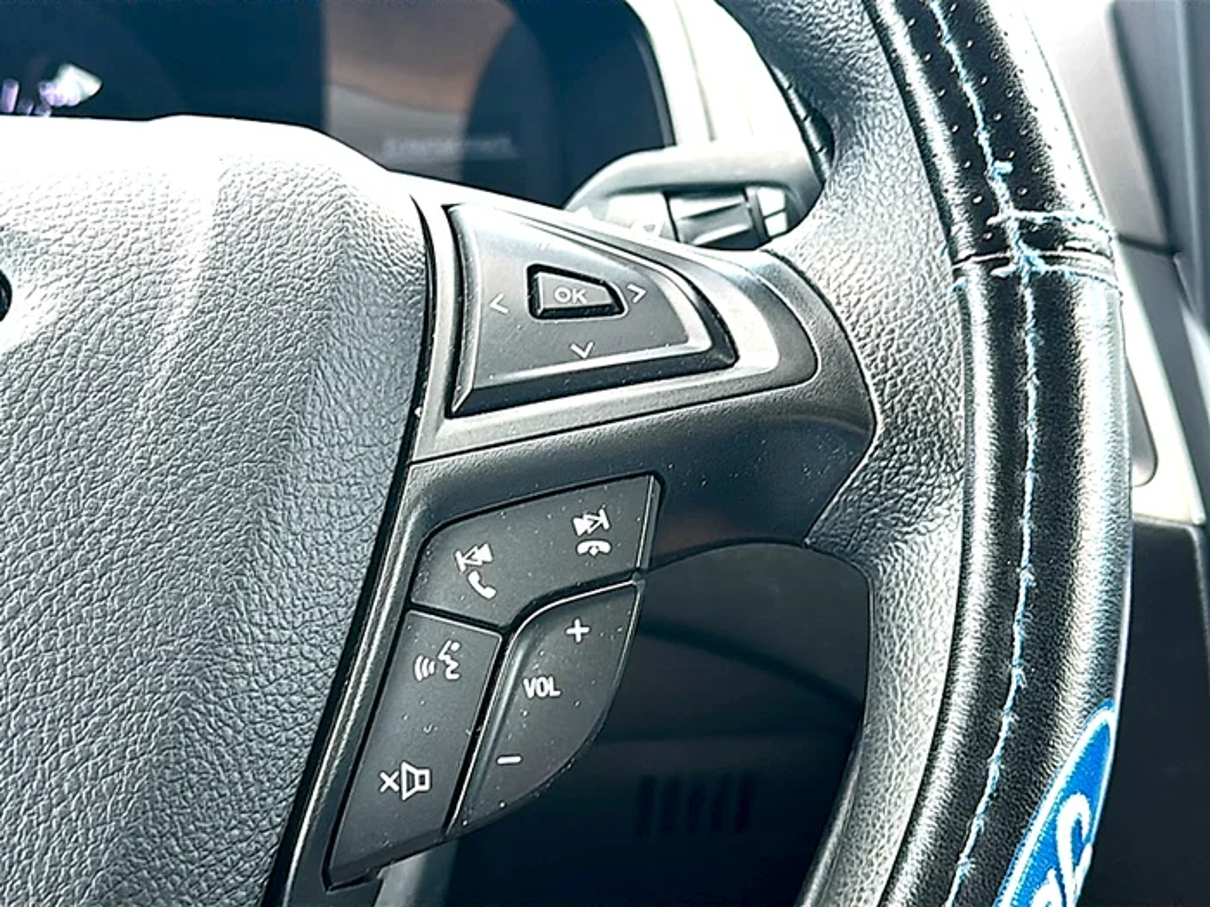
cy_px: 454
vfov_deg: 30.3
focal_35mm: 48
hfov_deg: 39.7
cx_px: 605
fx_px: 1678
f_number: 1.78
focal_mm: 6.86
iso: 50
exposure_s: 1/89
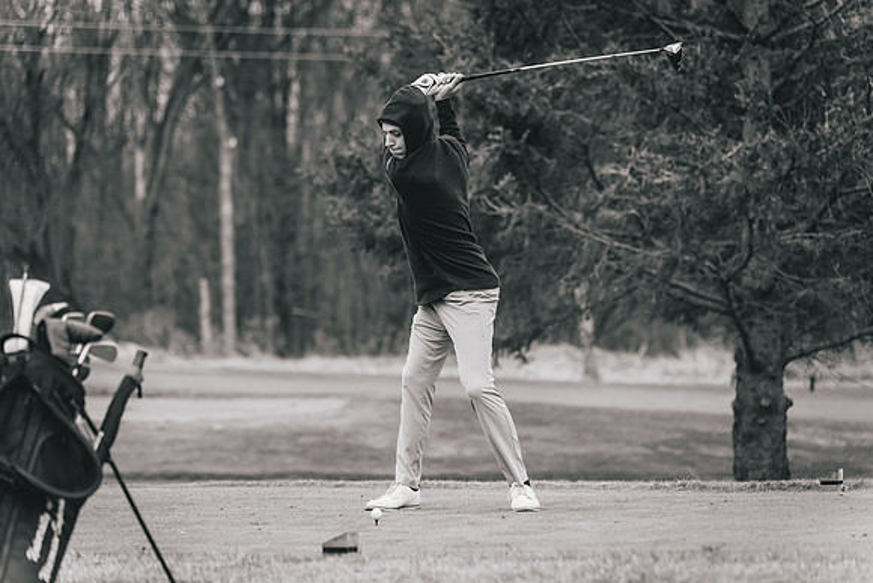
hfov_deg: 18.4
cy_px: 291
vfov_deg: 12.3
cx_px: 437
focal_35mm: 111
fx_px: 2693
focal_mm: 107
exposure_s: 1/3200
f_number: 2.8
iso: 640
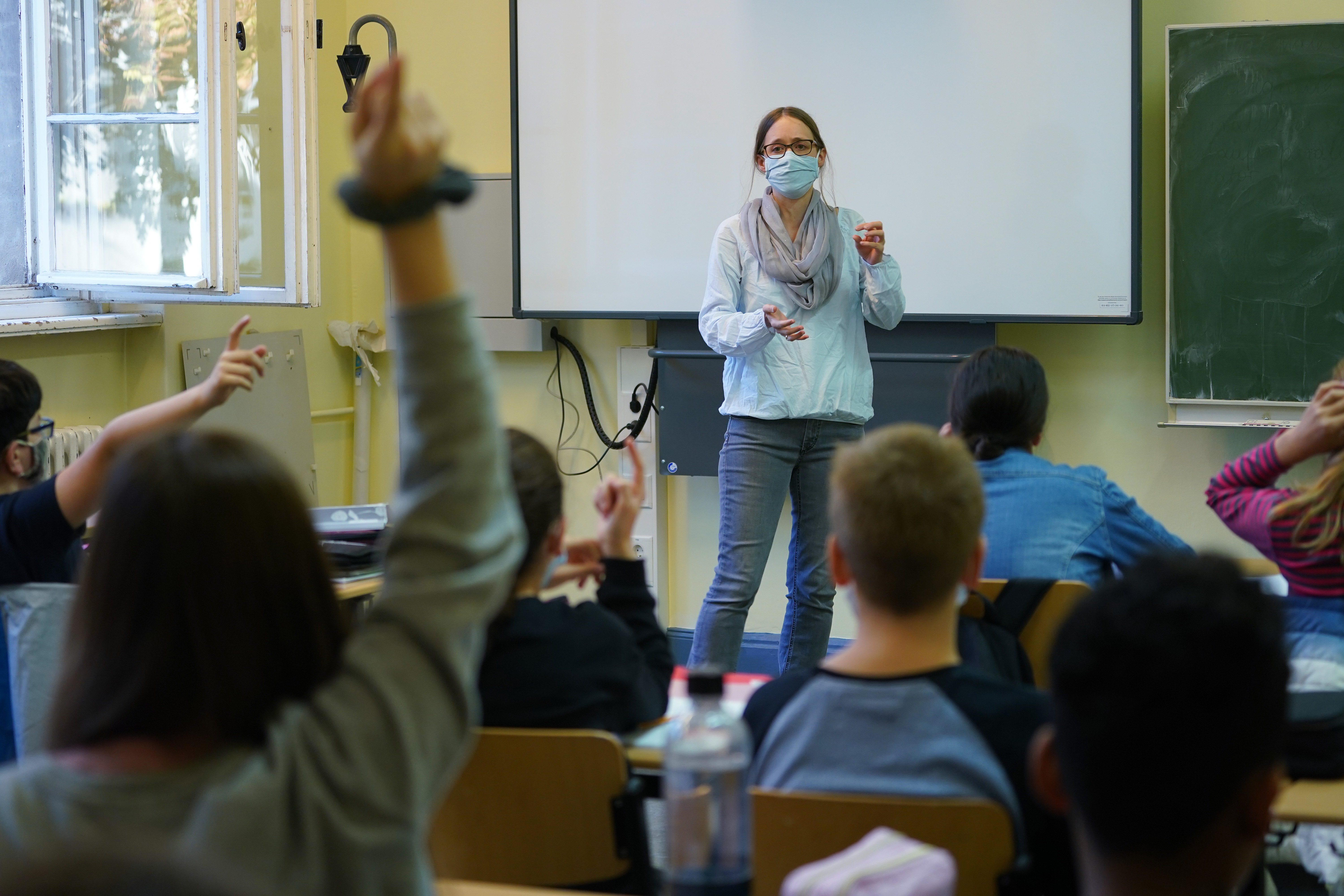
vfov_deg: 16.9
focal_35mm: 81
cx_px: 672
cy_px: 448
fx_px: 3024
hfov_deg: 25.1
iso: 1250
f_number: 4
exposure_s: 1/125
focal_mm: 81
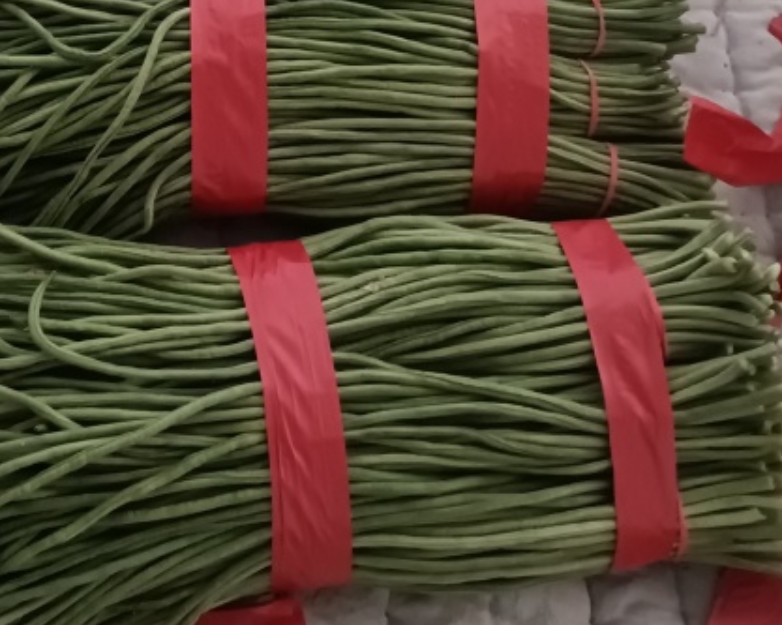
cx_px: 240
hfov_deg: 28.9
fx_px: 1503
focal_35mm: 65
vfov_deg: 22.6
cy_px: -1
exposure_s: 1/50
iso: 725
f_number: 1.8
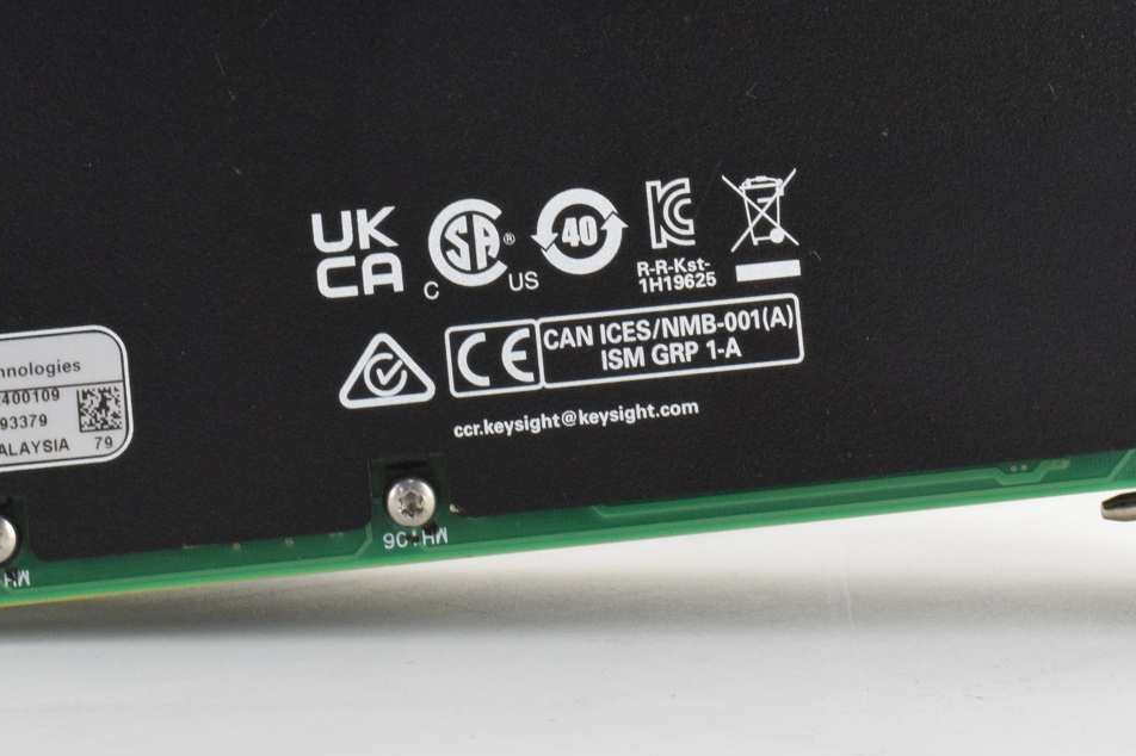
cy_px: -7
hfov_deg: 20.4
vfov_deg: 13.5
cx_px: 563
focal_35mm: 100
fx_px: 3157
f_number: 22
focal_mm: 31
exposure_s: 1/30
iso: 1600
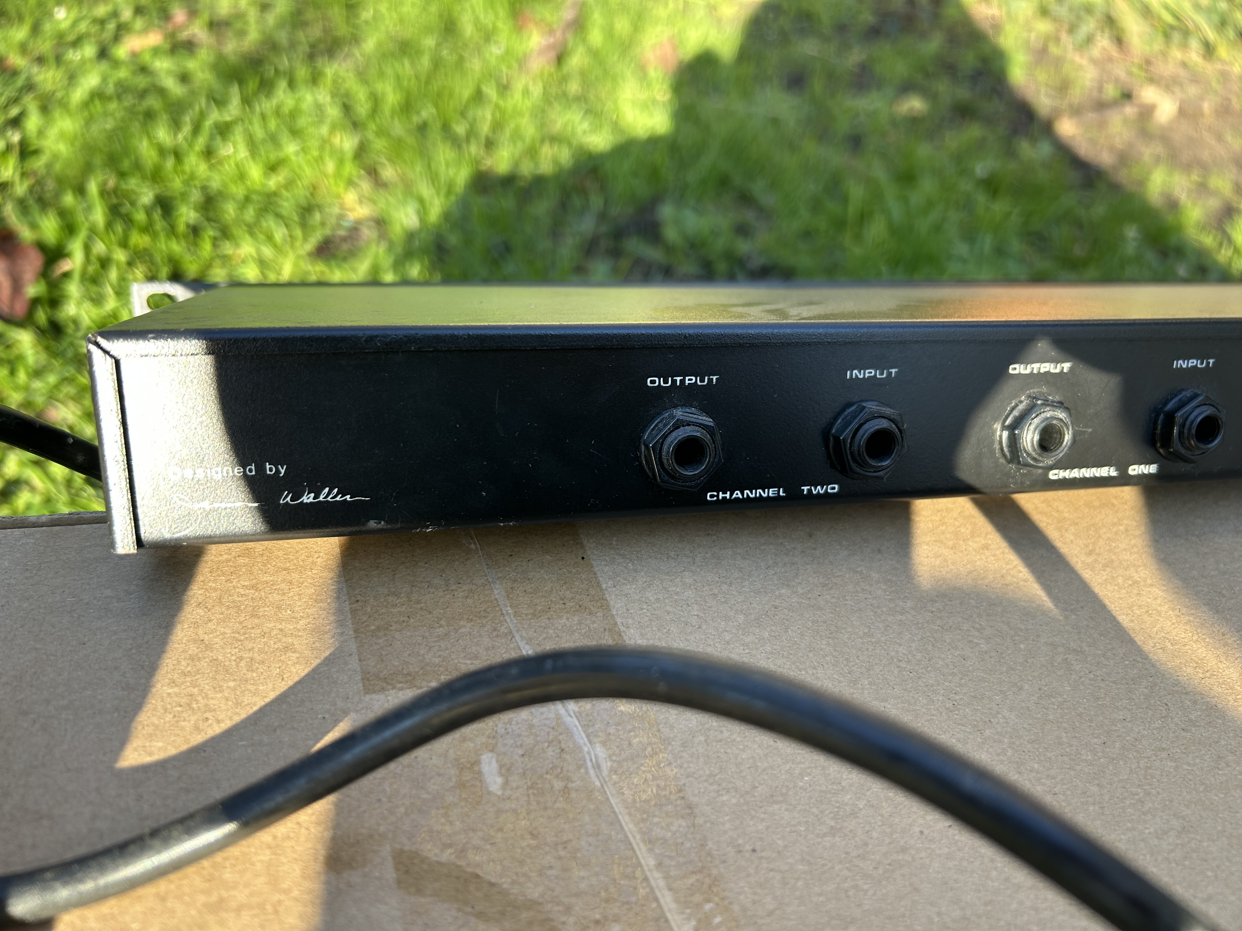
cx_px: 621
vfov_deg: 53.1
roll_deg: -7.5
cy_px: 466
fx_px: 933
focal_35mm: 26
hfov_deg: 67.3
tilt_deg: -38.4
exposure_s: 1/290
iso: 40
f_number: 1.5
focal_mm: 5.7
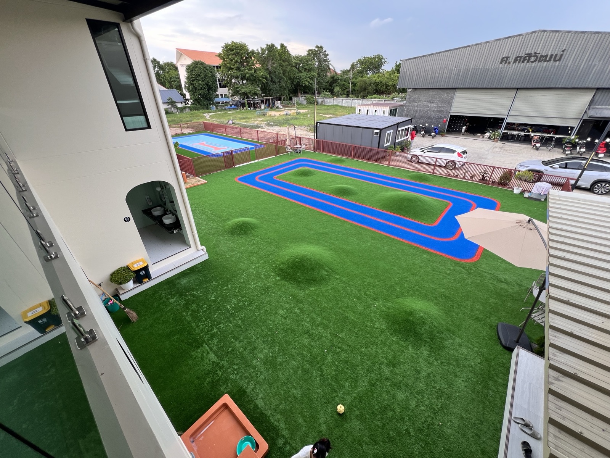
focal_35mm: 13
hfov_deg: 106.2
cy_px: 229
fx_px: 229
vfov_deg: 89.9
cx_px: 305
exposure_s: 1/102
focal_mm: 1.57
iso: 32
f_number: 1.8
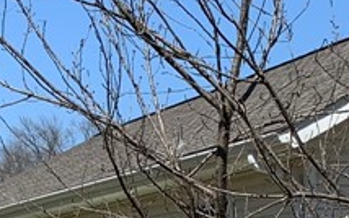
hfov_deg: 15.7
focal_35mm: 132
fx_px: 1256
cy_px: 371
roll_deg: +1.8
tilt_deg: -2.2
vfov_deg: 9.5
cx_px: 263
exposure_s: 1/2114
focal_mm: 4.25
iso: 25
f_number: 1.8
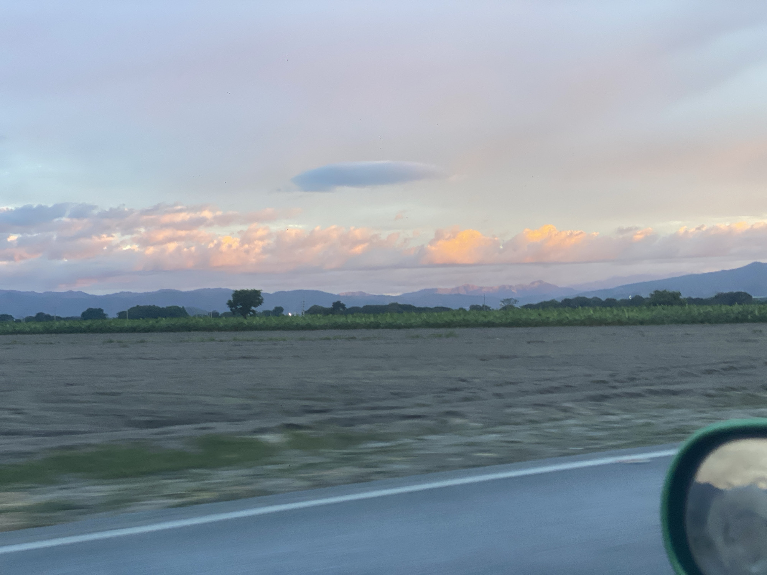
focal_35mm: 52
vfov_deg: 28.0
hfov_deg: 36.8
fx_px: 1152
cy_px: 288
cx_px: 384
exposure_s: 1/60
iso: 100
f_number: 2
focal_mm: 6
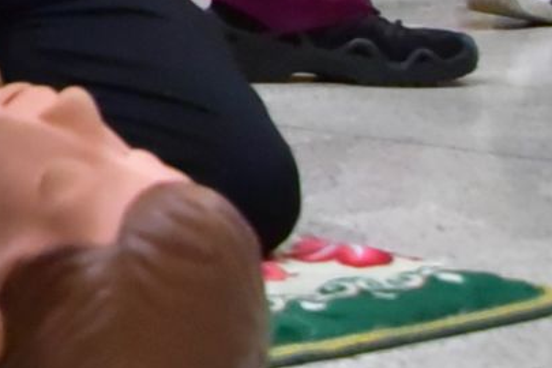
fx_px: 2652
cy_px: -253
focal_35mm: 173
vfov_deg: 7.7
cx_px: -752
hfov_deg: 10.4
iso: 10000
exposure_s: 1/160
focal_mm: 28
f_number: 5.6
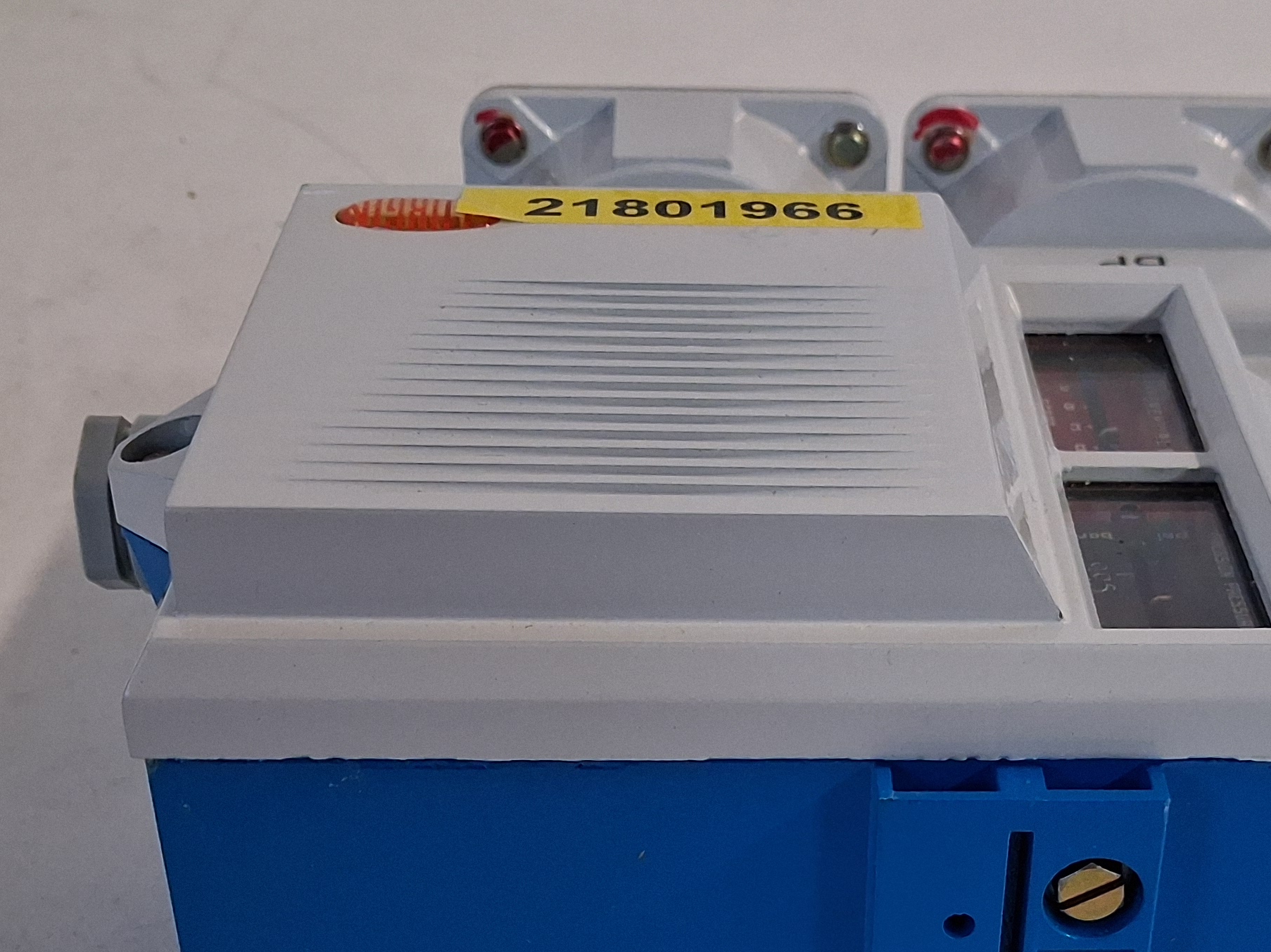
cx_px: 861
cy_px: 885
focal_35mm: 61
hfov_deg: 31.4
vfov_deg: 23.3
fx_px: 2239
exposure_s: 1/33
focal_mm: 4
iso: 640
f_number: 1.8
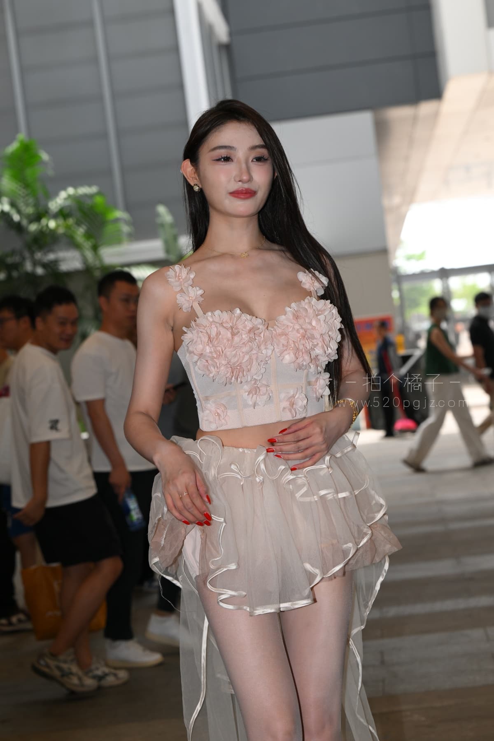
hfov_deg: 16.7
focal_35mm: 82
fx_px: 1688
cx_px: 247
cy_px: 370
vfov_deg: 24.8
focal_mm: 82
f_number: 5.6
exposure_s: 1/250
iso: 400
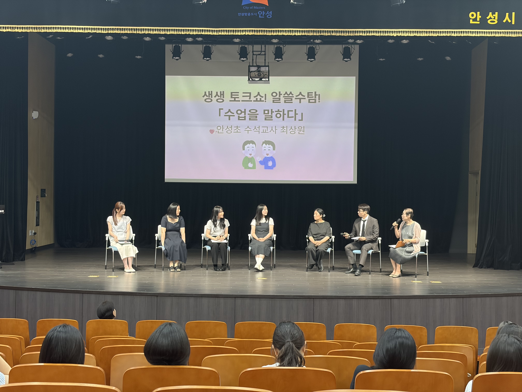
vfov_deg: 28.0
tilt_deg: -0.5
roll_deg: +0.3
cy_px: 196
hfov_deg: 36.8
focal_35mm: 52
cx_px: 261
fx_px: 784
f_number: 1.6
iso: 100
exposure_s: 1/40
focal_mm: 5.96
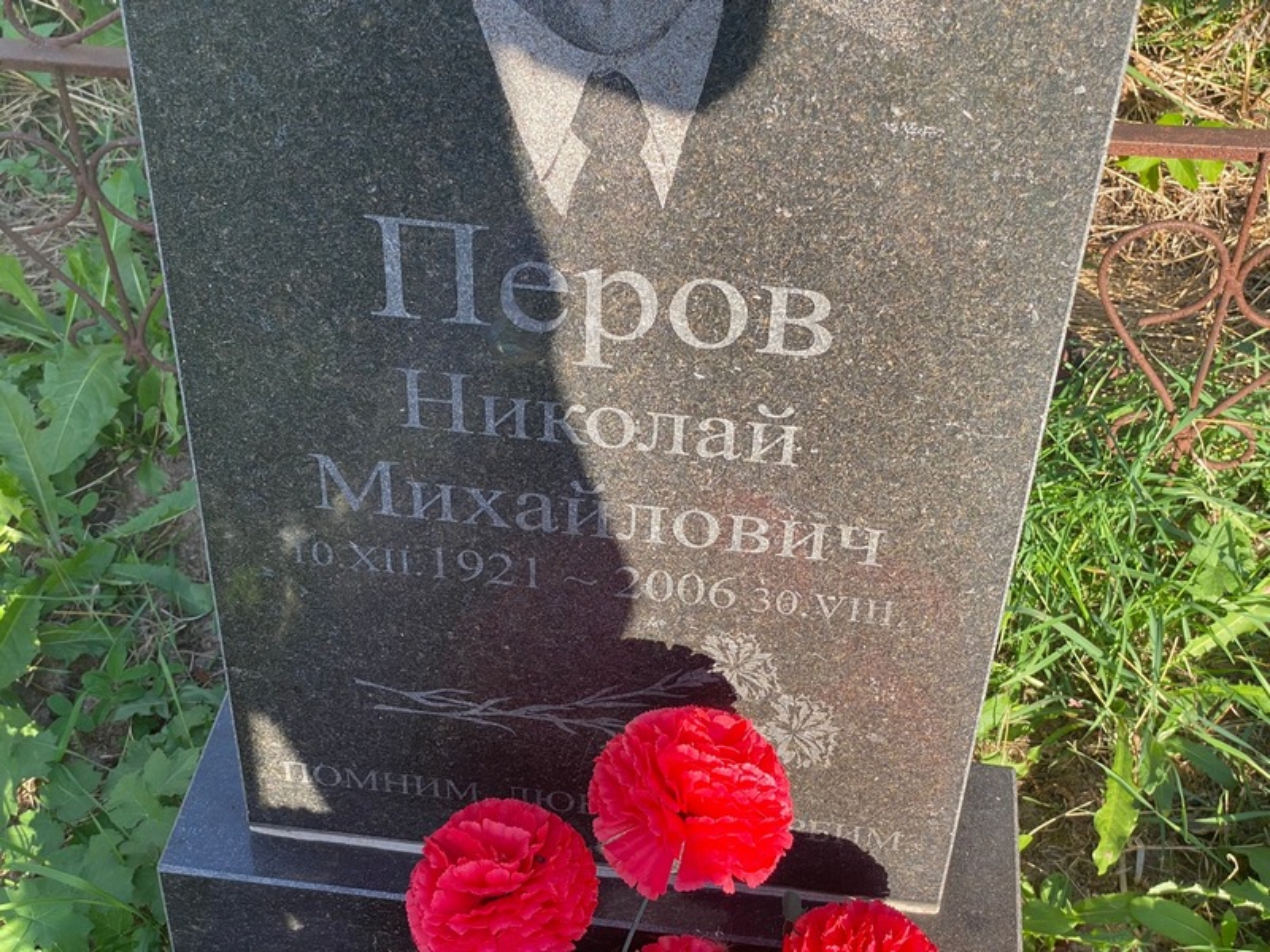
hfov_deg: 36.8
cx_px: 635
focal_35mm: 52
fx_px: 1908
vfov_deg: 28.0
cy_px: 476
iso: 20
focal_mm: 6
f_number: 2
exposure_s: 1/266
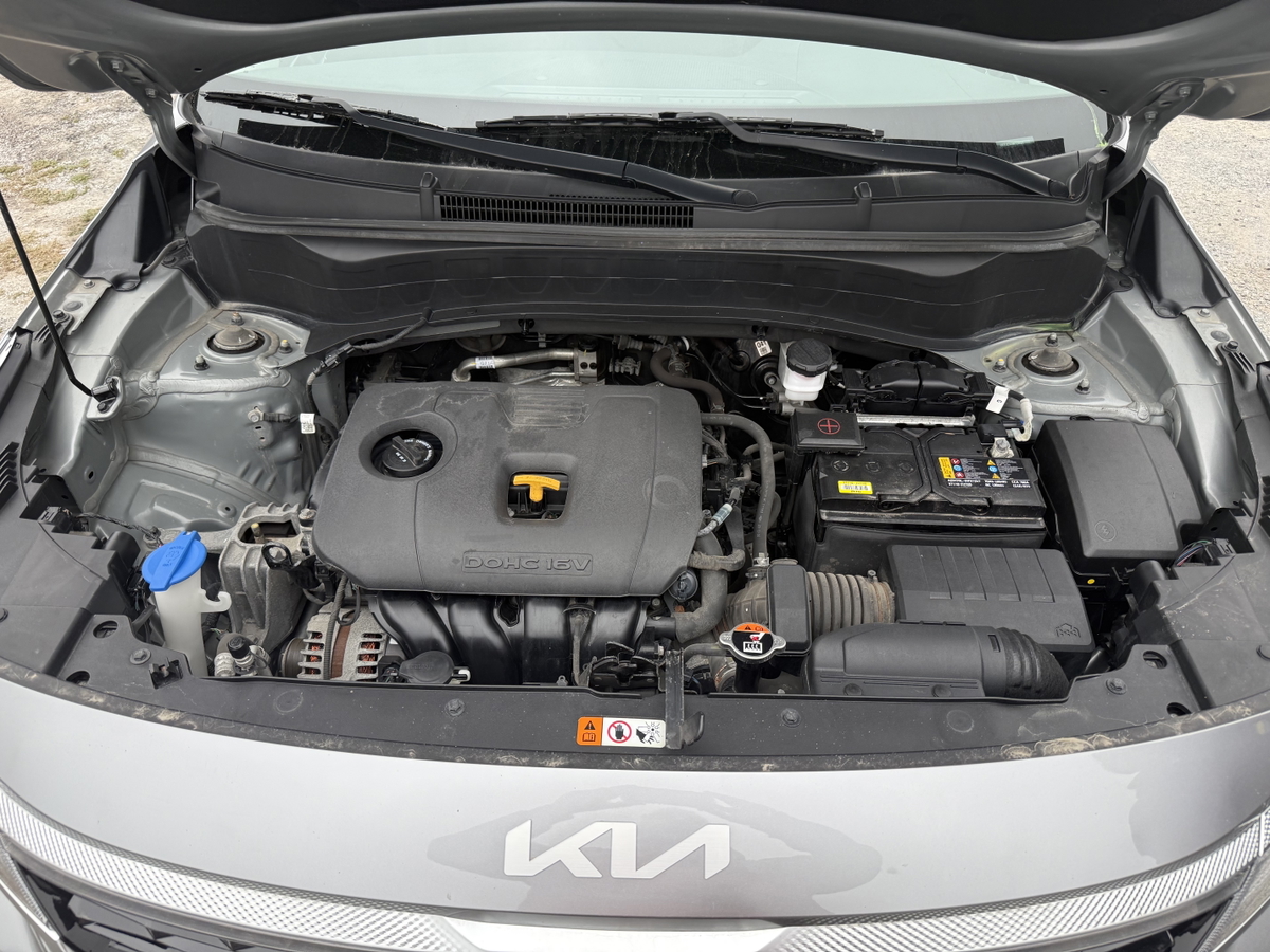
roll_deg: +2.4
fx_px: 881
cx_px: 635
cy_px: 476
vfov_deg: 56.8
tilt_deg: -43.2
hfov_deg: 71.6
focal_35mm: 24
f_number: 1.78
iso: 100
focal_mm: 6.76
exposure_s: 1/514
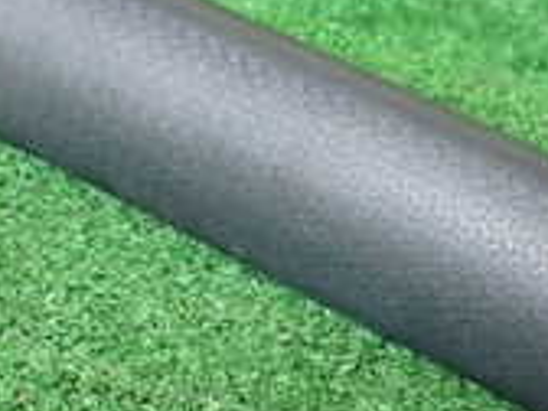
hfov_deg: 18.3
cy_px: 248
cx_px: 369
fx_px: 1694
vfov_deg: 13.8
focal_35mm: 107
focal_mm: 5.4
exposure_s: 1/125
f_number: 2.3
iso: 500
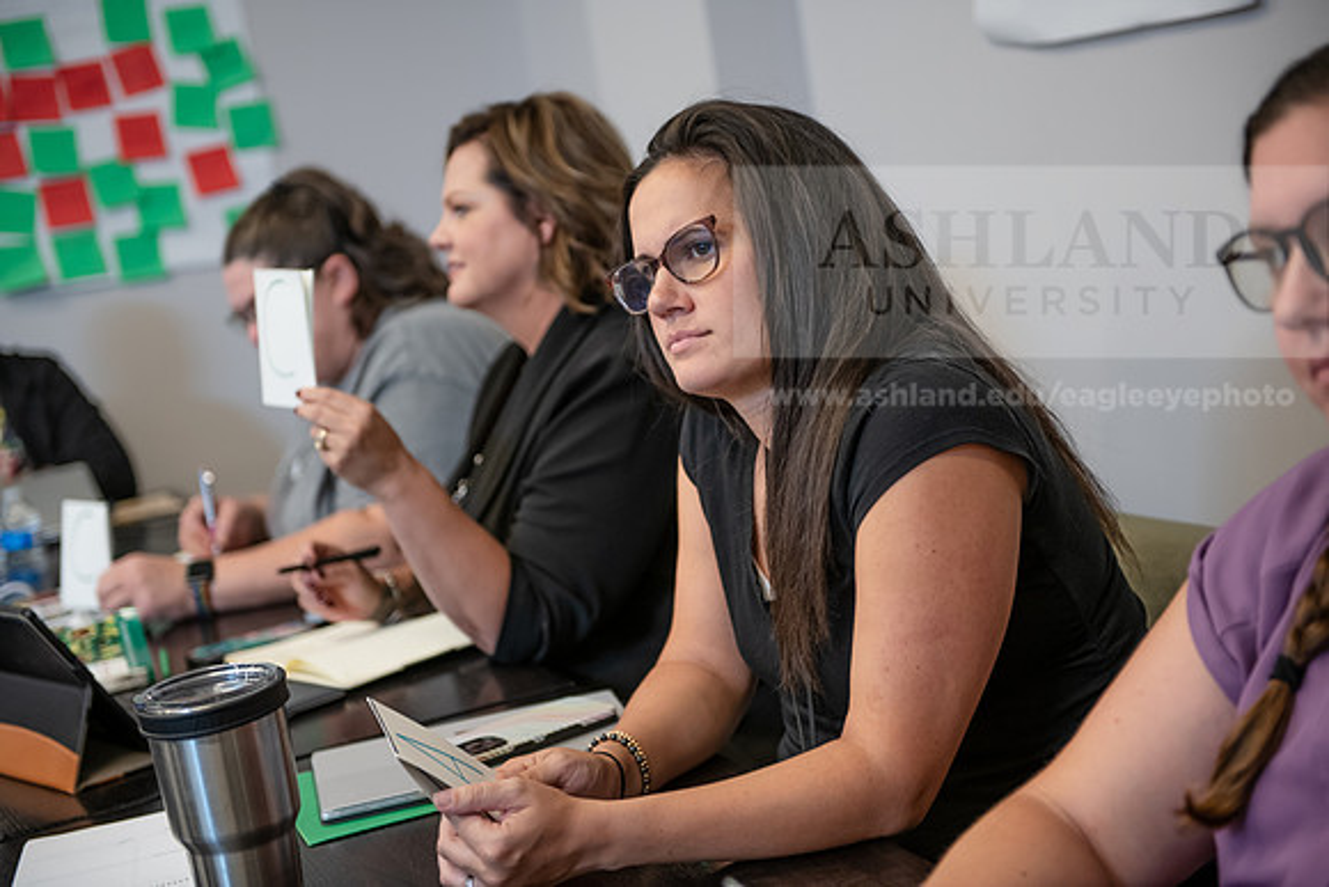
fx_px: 2289
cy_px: 444
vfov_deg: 21.9
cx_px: 664
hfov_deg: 32.4
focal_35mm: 62
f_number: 2.8
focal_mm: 62
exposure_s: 1/160
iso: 800
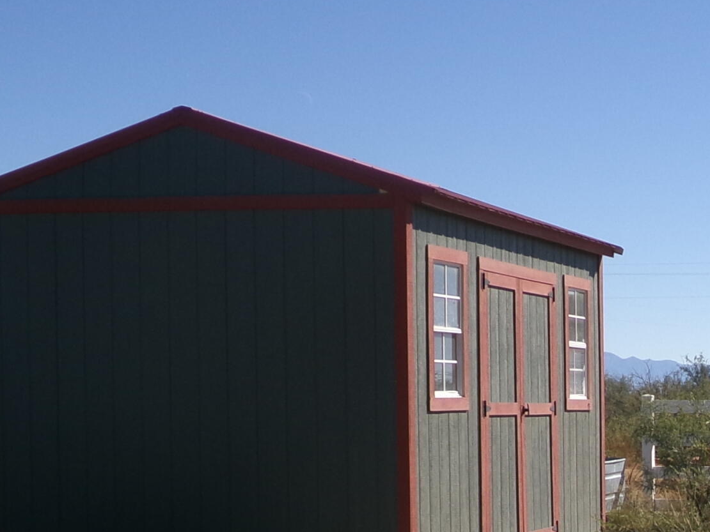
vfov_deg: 14.5
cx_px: 791
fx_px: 2052
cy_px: 556
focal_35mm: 100
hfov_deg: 18.8
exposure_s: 1/120
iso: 100
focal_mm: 6.6
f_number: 11.85
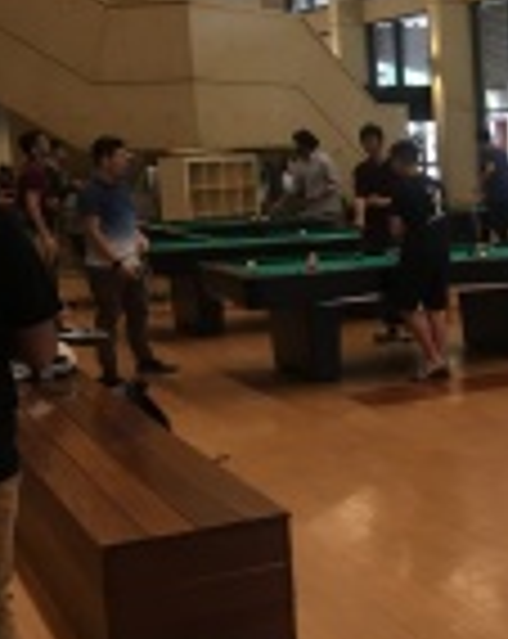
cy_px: 279
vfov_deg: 26.1
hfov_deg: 18.1
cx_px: 805
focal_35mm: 73
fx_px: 1376
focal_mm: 4.15
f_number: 2.2
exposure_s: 1/30
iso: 80
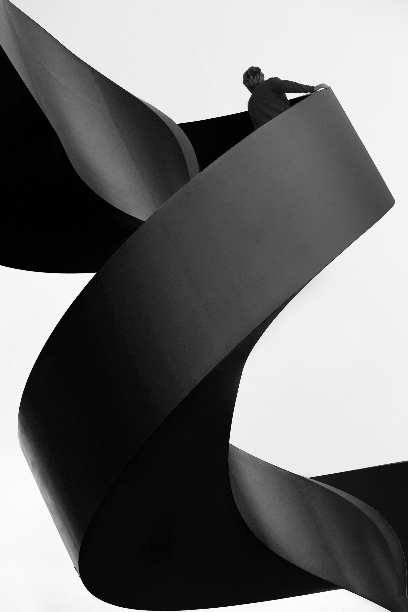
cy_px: 306
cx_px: 204
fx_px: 1275
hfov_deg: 18.2
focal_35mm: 75
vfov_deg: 27.0
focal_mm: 75
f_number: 6.3
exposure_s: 1/50
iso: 100
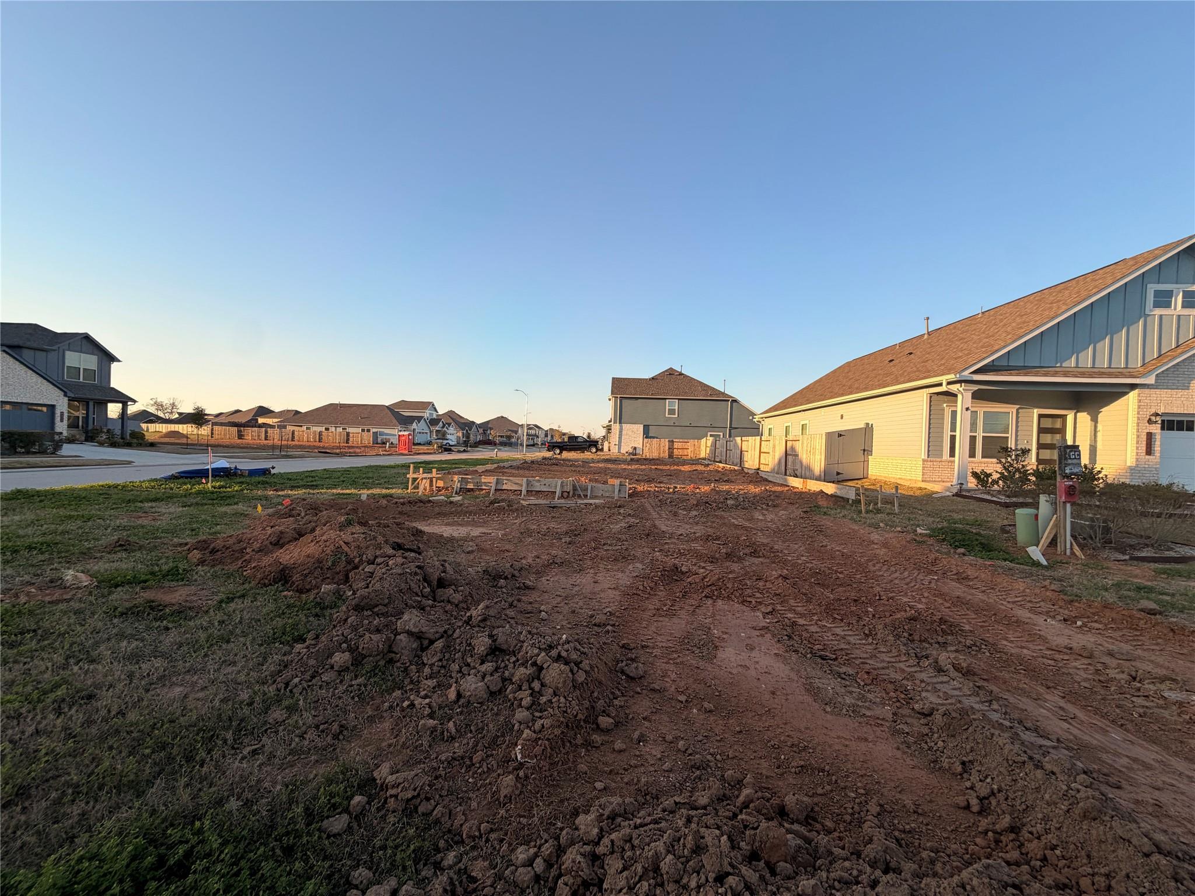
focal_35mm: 14
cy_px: 448
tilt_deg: -1.5
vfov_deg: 85.7
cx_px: 598
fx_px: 483
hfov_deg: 102.1
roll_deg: -2.8
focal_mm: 2.22
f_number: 2.2
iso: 40
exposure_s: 1/531
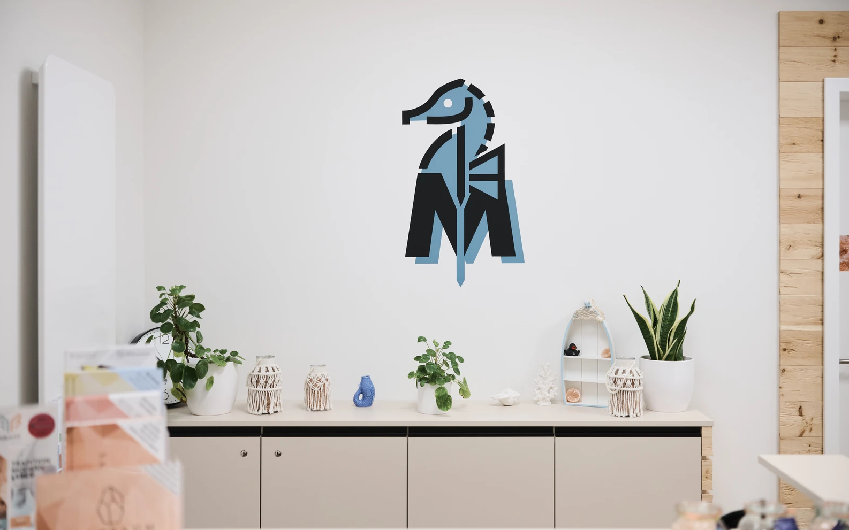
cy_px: 270
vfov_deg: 35.3
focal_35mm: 36
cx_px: 426
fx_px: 833
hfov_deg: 54.0
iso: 450
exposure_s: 1/200
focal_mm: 35
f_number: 2
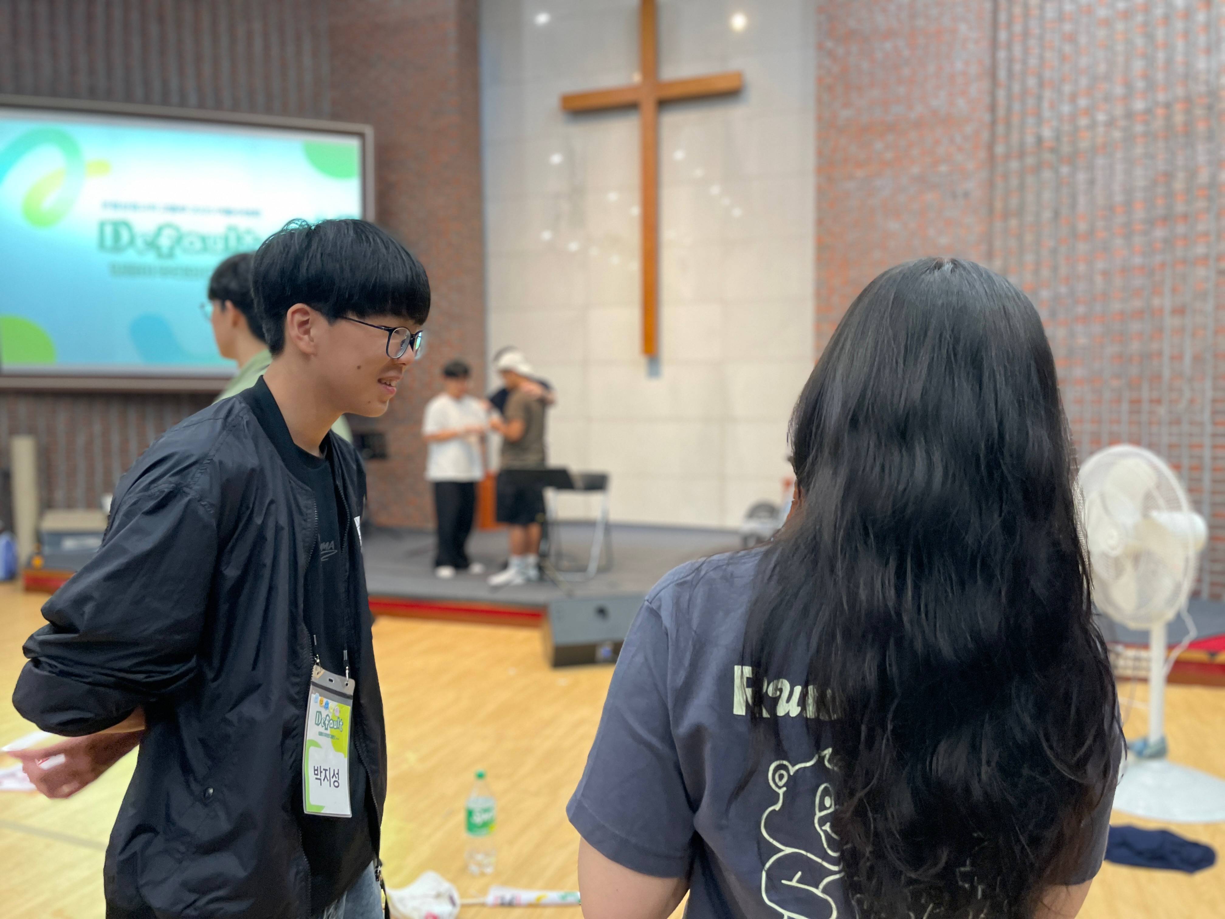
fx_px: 920
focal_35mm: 26
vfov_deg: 53.1
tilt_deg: -2.4
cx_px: 612
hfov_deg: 67.3
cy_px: 460
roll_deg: +0.4
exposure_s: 1/60
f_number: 1.6
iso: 125
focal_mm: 4.2
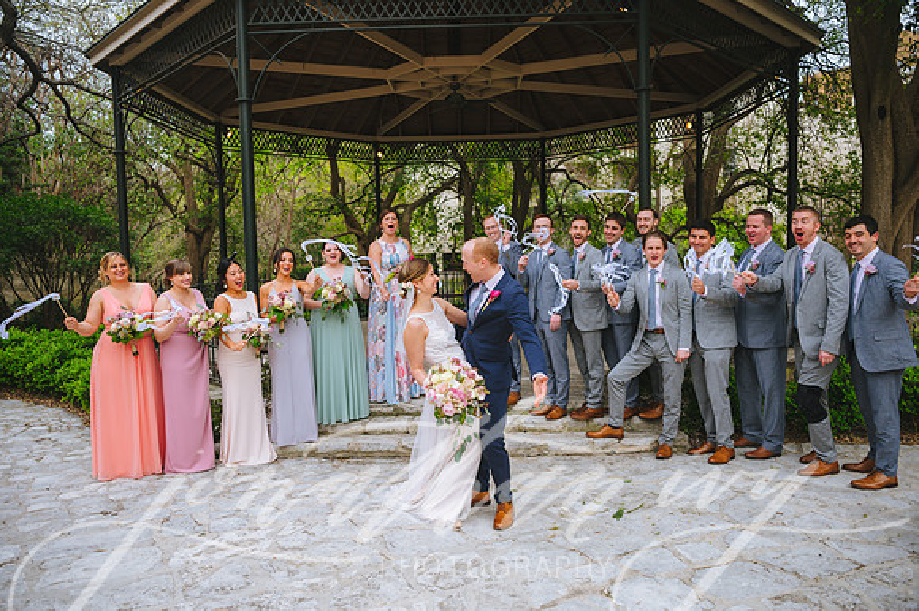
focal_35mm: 27
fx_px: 689
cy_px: 306
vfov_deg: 47.9
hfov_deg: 67.4
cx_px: 460
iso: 400
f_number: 2.8
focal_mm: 27
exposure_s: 1/1600
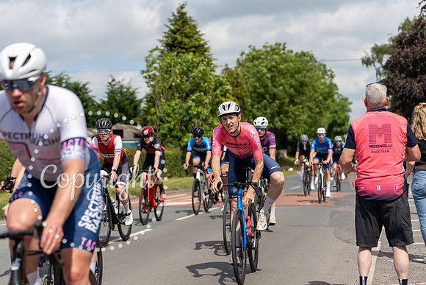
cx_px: 213
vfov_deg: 16.3
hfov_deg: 24.2
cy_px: 142
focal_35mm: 84
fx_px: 994
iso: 100
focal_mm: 84
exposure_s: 1/1250
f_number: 3.5
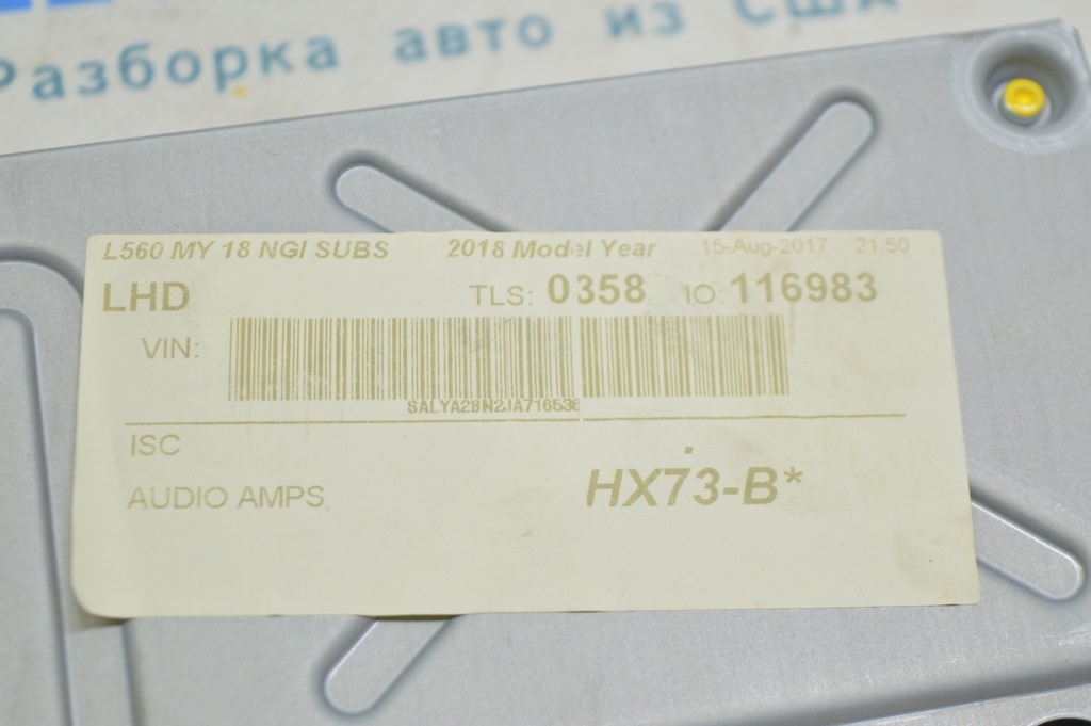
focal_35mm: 82
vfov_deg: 16.5
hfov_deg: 24.6
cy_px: 363
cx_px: 546
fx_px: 2498
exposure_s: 1/20
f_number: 5.6
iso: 400
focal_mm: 55
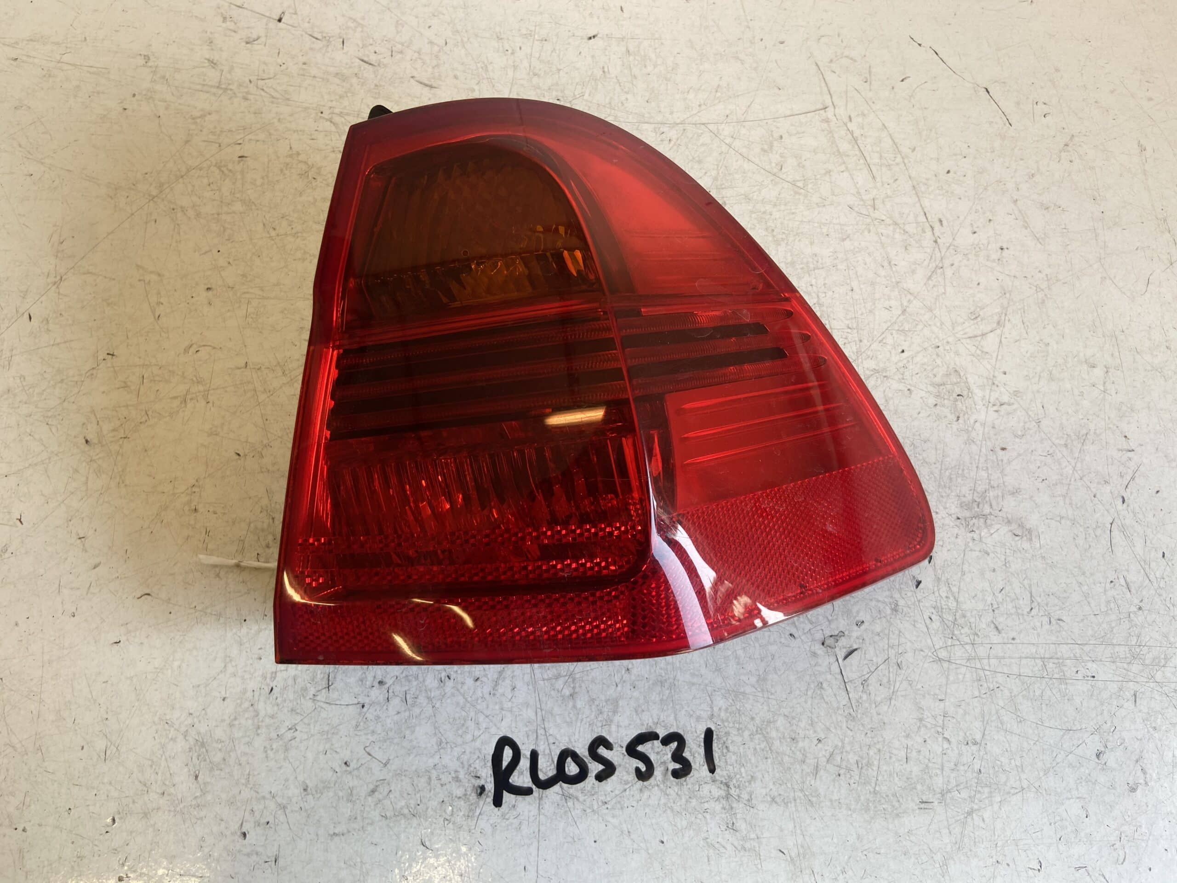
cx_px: 588
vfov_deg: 53.1
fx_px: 884
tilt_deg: -71.8
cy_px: 442
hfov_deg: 67.3
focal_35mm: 26
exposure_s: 1/100
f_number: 1.8
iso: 40
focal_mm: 4.25
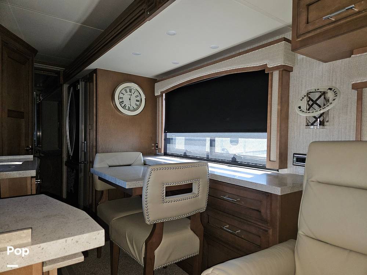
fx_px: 244
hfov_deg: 73.9
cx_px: 184
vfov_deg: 58.9
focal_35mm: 23
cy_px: 138
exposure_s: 1/24
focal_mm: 5.4
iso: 125
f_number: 1.8
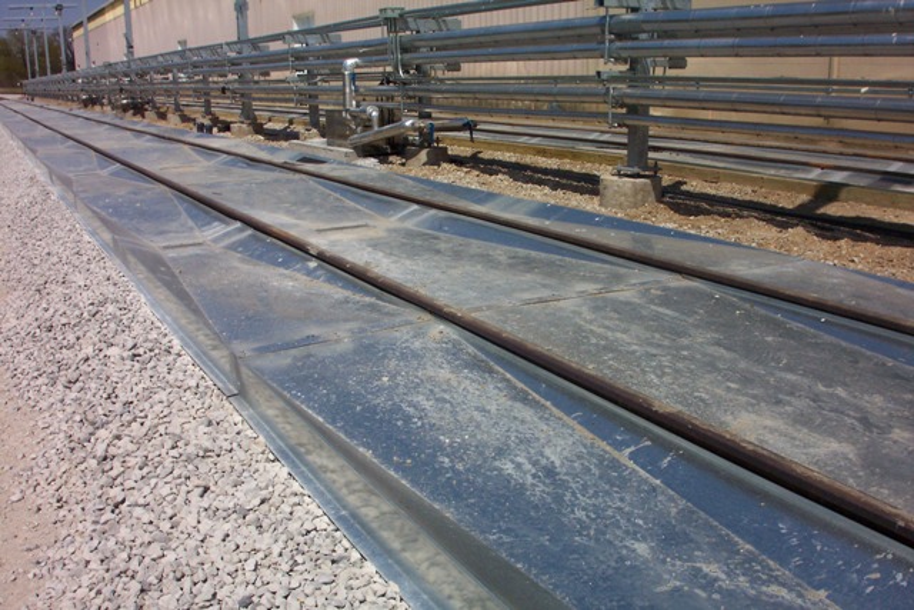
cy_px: 305
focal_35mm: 35
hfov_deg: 54.4
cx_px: 457
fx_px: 889
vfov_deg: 37.9
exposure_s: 1/500
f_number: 9.5
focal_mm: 7.5
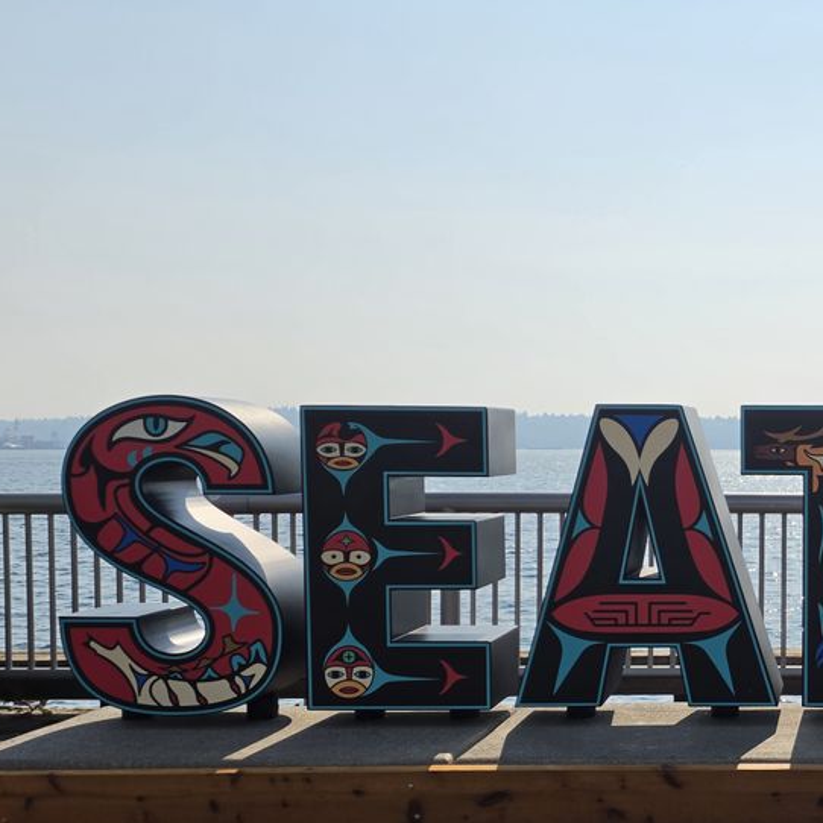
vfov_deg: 37.3
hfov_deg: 34.0
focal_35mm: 45
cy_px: 525
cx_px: 838
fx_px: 1210
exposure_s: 1/7939
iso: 50
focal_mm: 6.25
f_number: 1.7
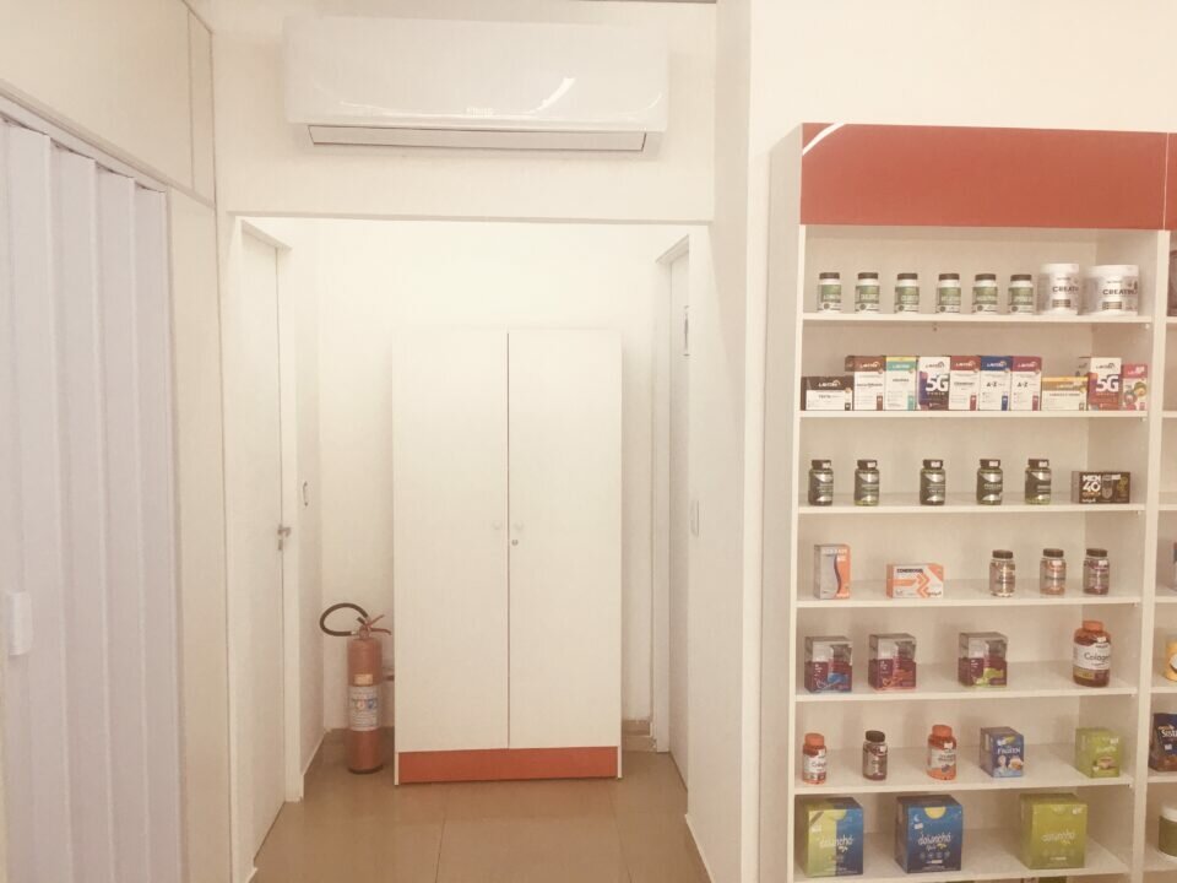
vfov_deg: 48.2
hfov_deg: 61.7
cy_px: 442
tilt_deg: -4.7
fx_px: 986
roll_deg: -0.7
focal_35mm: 29
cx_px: 588
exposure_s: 1/40
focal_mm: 4.15
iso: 25
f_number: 2.2
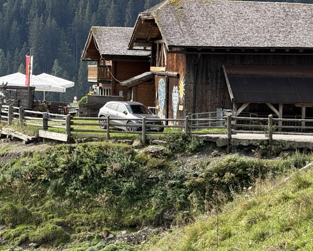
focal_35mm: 175
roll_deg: -1.7
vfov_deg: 8.8
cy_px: 104
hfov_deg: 11.0
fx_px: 1621
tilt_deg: -1.9
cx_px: 212
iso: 50
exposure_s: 1/465
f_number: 2.8
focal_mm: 16.89
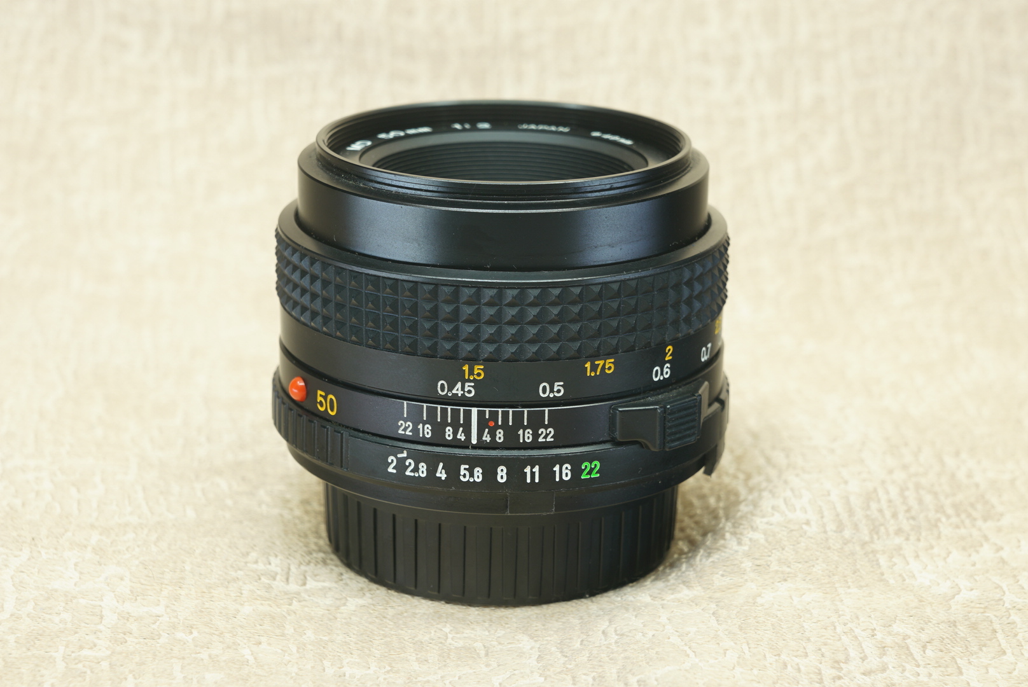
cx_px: 514
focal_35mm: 82
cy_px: 344
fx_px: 2343
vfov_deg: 16.7
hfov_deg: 24.7
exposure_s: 2.5
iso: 100
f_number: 9
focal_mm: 55
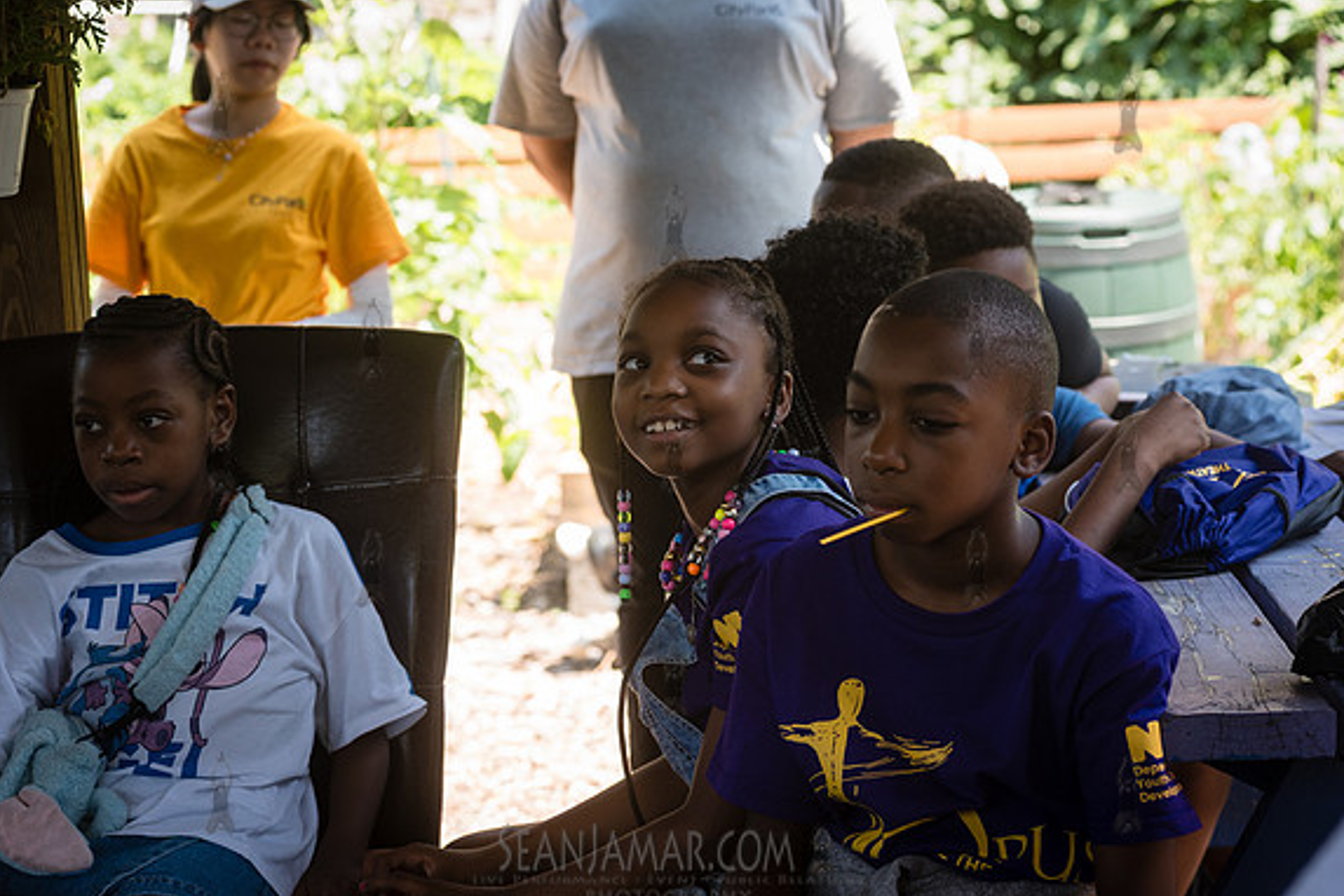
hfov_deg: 25.1
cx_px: 673
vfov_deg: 16.9
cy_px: 452
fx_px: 3024
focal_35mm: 81
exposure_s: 1/200
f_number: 5.6
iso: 500
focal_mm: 80
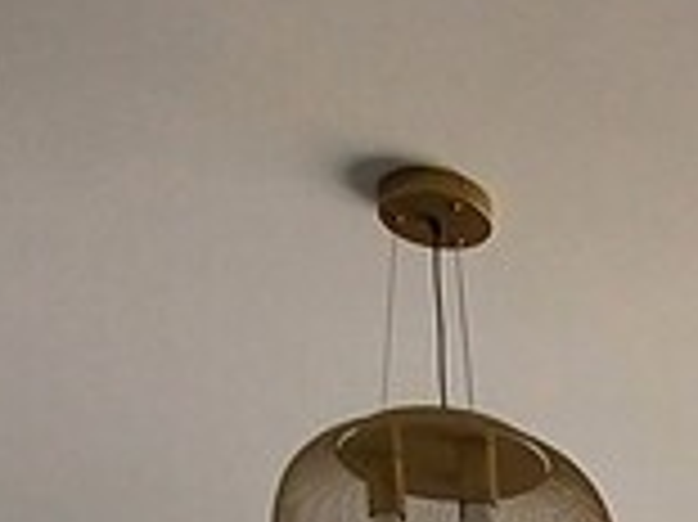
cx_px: 986
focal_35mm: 86
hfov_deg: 20.2
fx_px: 1733
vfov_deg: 11.3
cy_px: 1530
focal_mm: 1.74
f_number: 2.2
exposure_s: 1/50
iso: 100
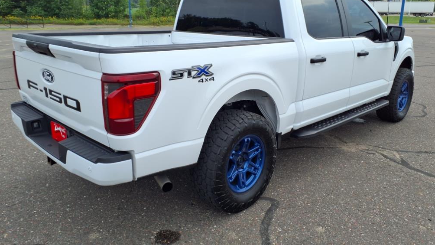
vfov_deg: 38.8
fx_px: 346
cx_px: 214
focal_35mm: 30
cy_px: 99
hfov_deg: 64.3
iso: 40
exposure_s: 1/1250
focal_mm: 3.58
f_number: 1.9
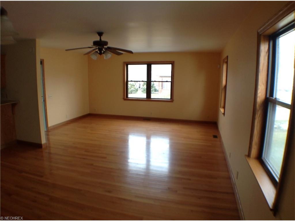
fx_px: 298
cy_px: 110
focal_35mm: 35
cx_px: 148
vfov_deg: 40.7
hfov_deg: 52.6
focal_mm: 4.28
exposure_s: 1/20
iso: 50
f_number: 2.4
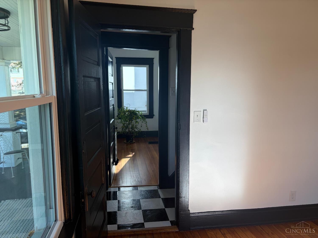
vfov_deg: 53.1
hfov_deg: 67.3
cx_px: 159
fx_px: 239
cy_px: 119
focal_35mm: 26
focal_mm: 5.96
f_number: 1.6
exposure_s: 1/384
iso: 50
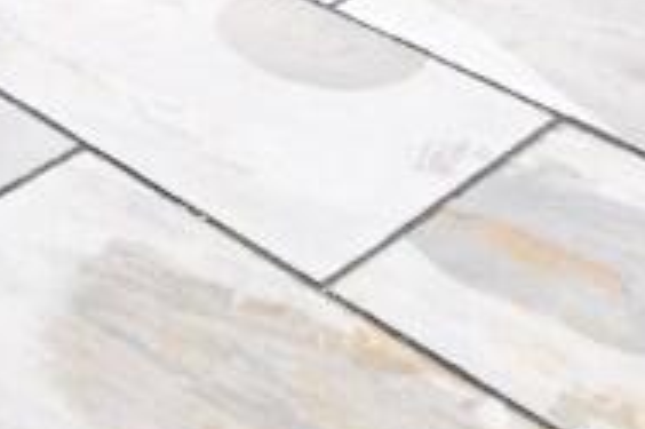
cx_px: -38
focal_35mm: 98
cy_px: -379
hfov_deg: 20.0
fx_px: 1754
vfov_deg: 12.5
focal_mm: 12
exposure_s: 1/60
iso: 100
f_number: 4
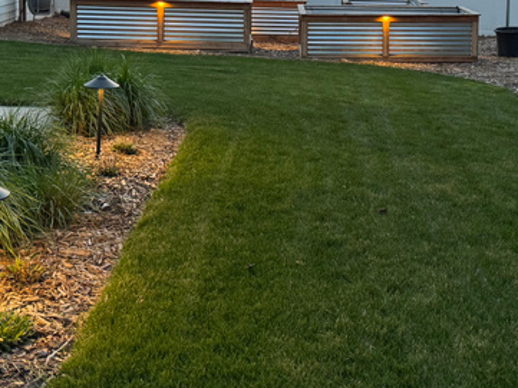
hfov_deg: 28.5
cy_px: 31
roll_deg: -0.4
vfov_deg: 21.1
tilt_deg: -7.3
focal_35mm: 68
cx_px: 301
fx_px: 1018
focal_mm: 6.76
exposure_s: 1/89
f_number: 1.78
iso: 200
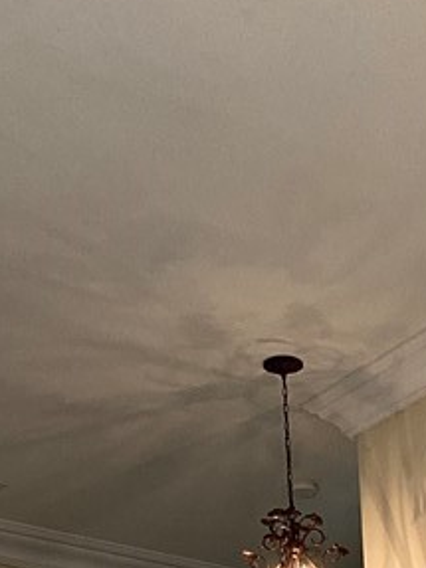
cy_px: 1300
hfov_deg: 9.9
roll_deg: +2.7
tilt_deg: +1.8
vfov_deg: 11.6
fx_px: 2381
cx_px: 660
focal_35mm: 145
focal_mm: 4.25
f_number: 1.8
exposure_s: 1/120
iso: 100
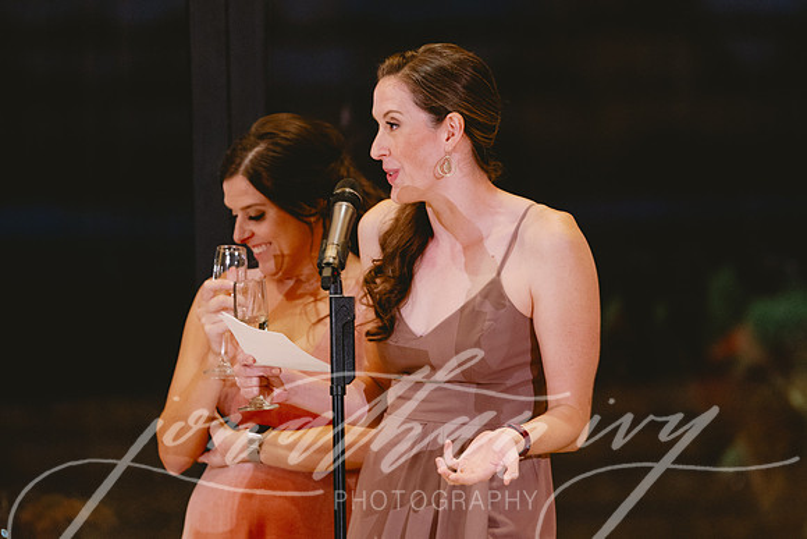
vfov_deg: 4.1
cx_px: 446
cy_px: 270
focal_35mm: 332
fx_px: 7442
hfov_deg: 6.2
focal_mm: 200
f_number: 2.8
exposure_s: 1/60
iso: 1600
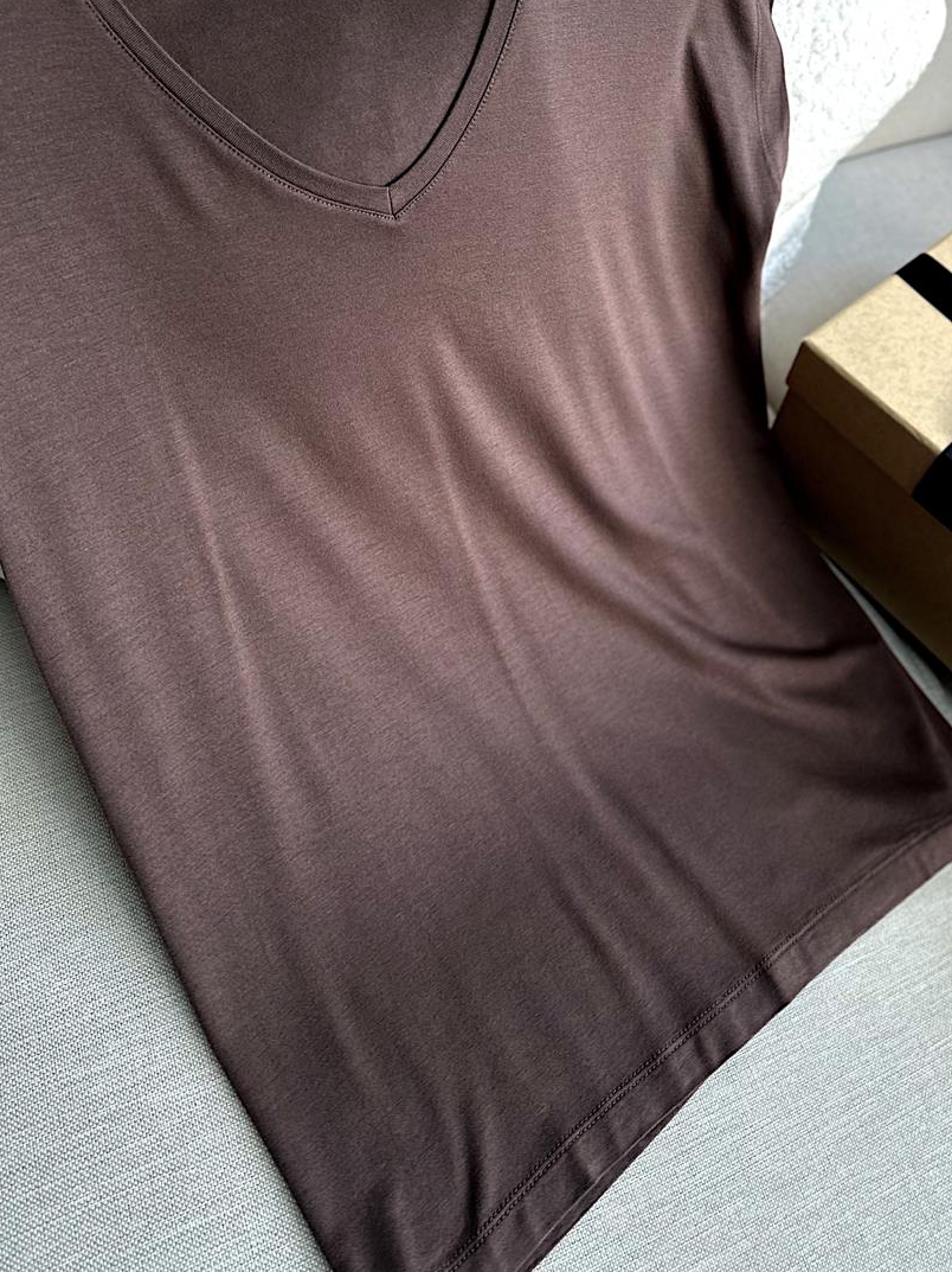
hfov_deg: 48.1
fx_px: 1064
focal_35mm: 29
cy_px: 507
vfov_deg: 61.1
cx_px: 522
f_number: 1.78
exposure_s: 1/121
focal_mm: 6.86
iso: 125
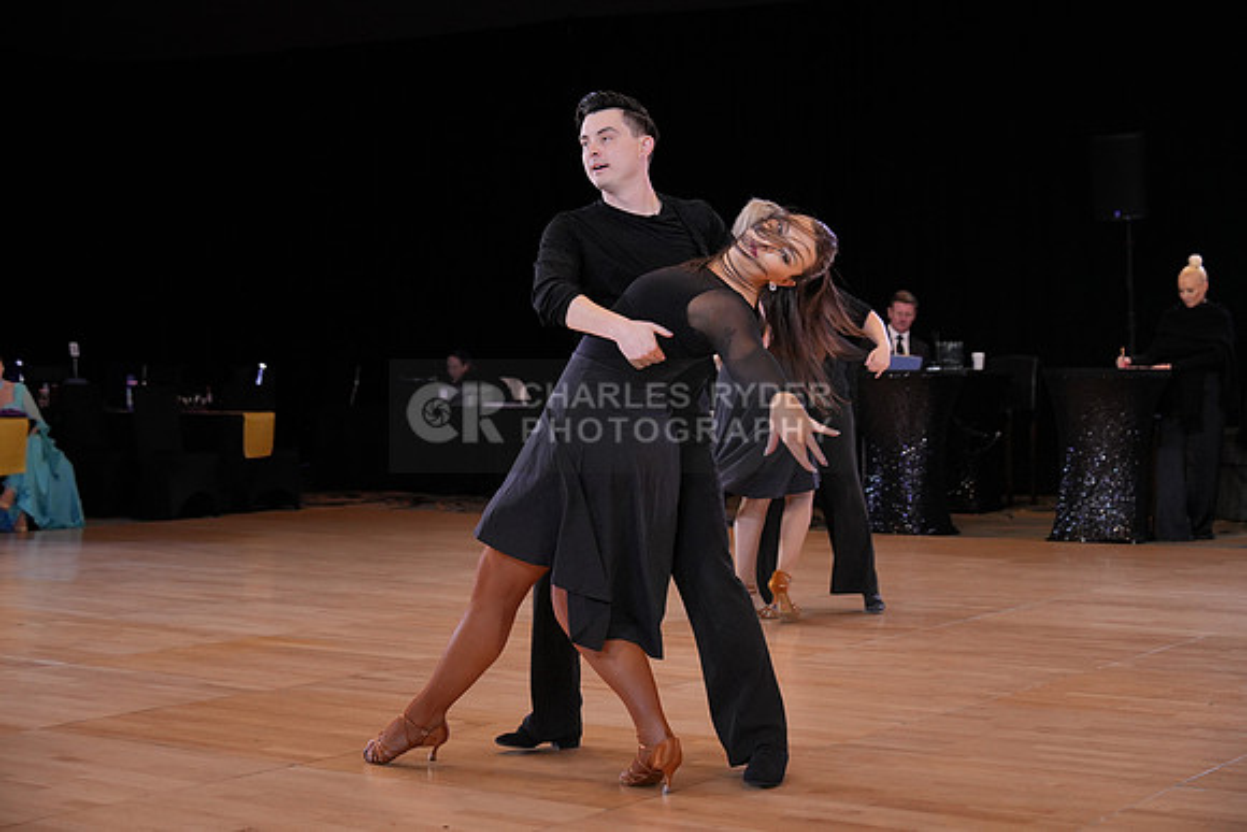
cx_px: 624
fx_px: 2183
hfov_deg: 31.9
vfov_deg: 21.6
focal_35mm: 63
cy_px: 416
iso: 1600
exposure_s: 1/400
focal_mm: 63
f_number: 4
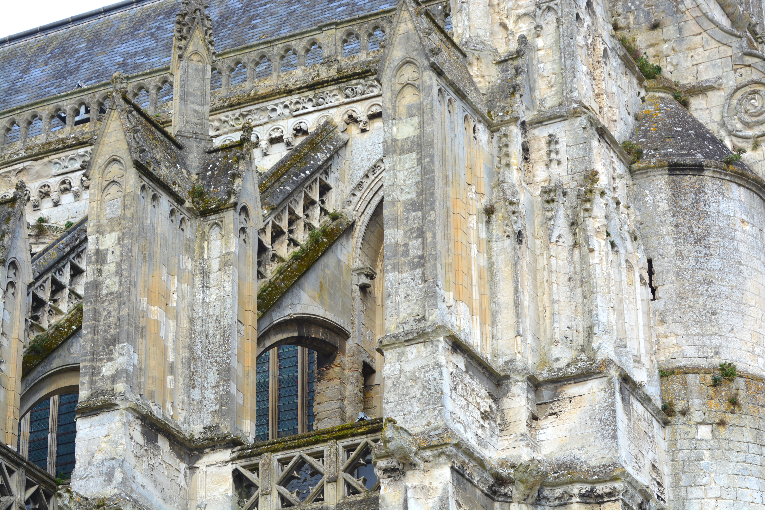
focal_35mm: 105
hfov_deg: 19.5
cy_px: 255
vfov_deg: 13.0
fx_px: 2231
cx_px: 382
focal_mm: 70
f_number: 8
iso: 160
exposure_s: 1/125
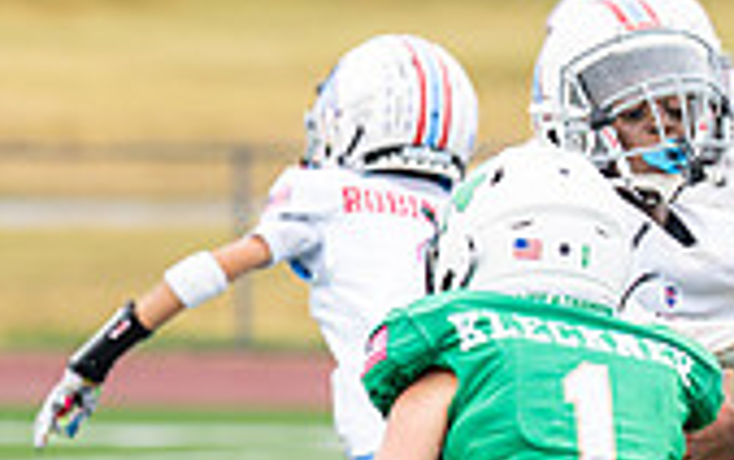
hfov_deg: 3.4
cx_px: 812
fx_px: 12335
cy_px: 483
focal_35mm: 616
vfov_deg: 2.1
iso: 400
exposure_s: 1/1000
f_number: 2.8
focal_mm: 134
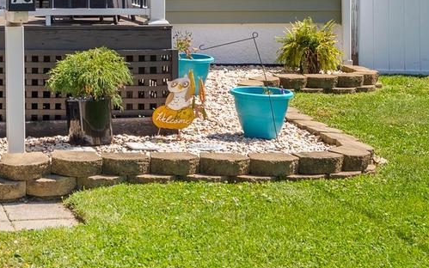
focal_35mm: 103
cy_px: -131
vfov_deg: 12.1
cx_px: -123
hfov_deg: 18.8
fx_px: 1204
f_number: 8
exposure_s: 1/125
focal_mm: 35
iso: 200
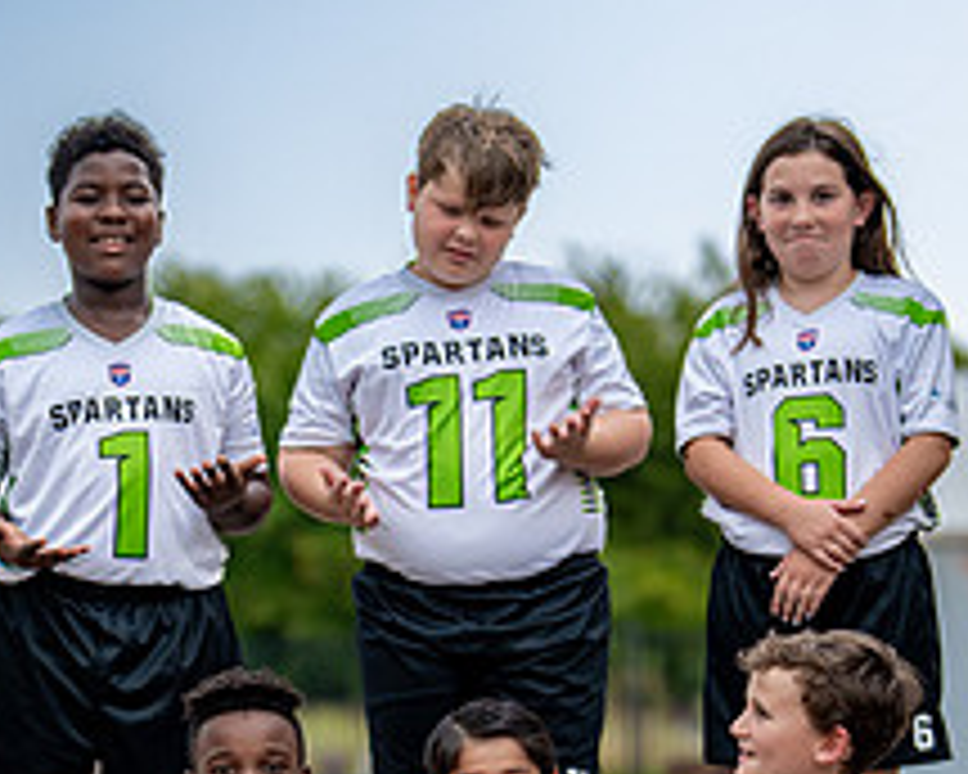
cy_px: 794
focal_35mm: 152
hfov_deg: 12.7
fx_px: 4355
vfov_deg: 10.1
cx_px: 484
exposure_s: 1/500
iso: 320
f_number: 1.2
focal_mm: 50
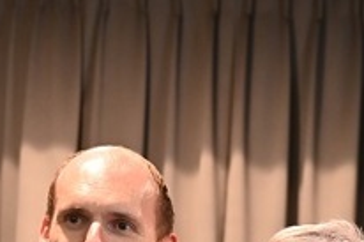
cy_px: 564
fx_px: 1889
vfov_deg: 7.0
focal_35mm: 187
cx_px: 501
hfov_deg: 10.7
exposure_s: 1/125
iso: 2200
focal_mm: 38
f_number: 2.8
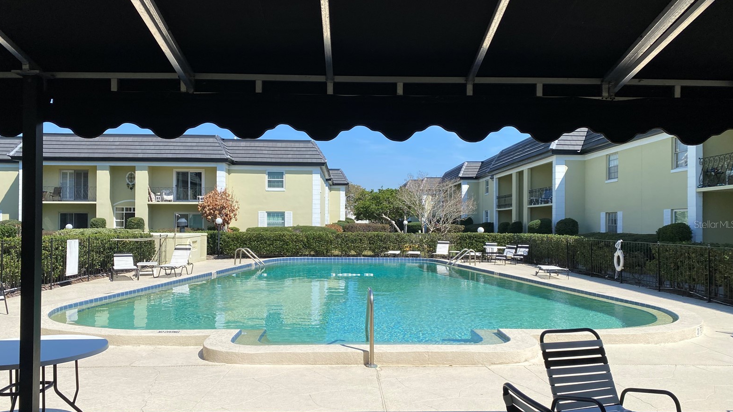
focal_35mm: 29
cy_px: 224
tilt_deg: +0.5
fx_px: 564
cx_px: 363
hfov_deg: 66.1
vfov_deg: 40.1
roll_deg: -0.1
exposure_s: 1/3401
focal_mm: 4.25
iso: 32
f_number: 1.8
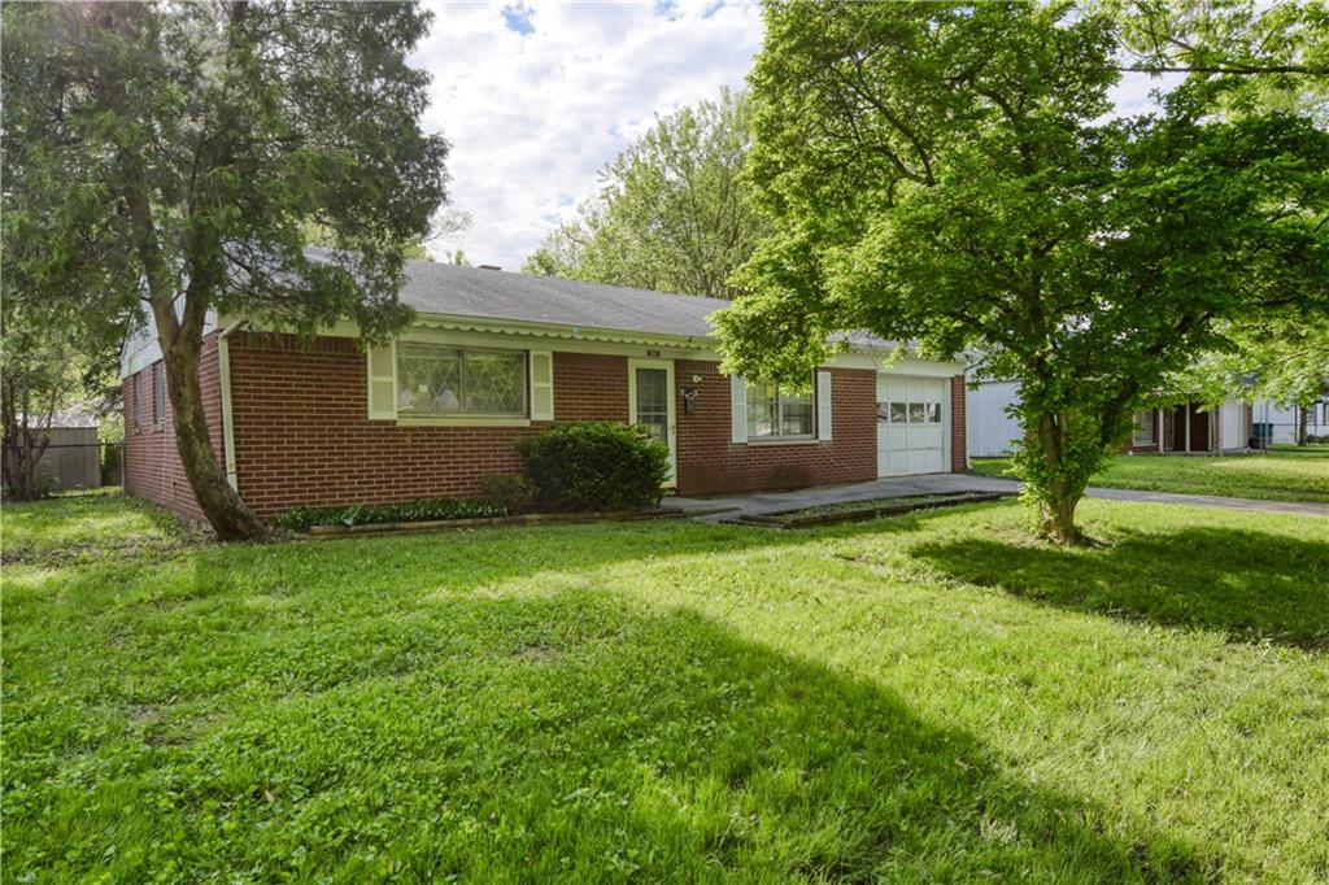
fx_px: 775
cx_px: 664
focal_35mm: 21
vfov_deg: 59.5
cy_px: 442
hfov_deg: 81.2
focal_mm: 14
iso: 500
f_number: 6.3
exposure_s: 1/125
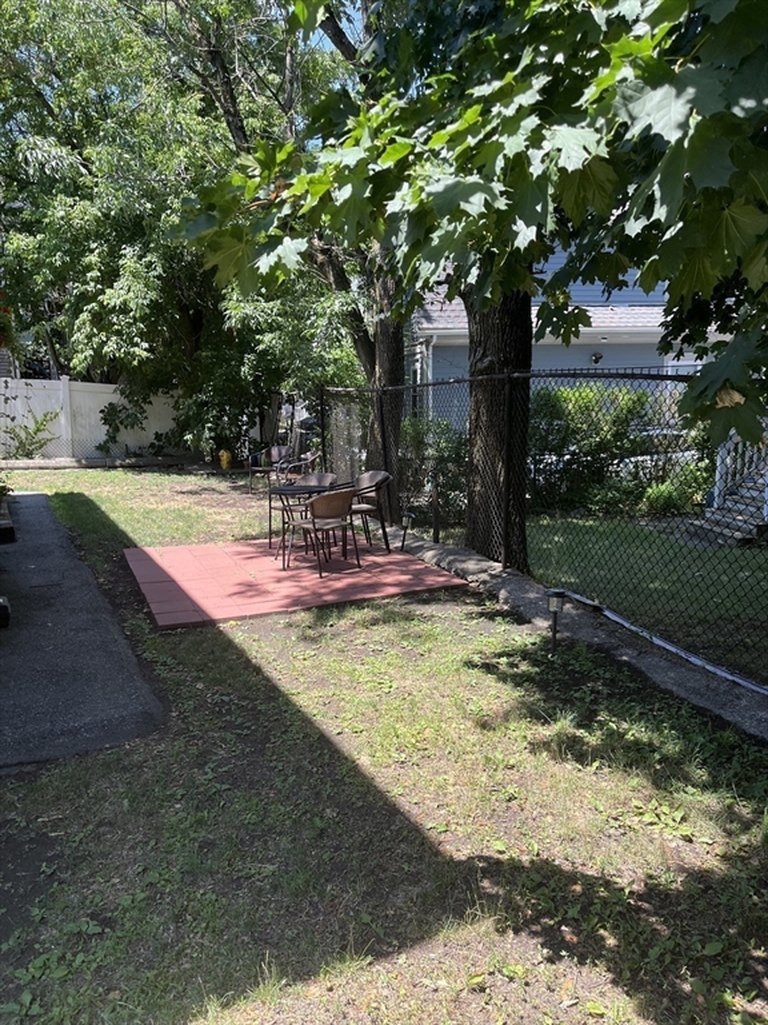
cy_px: 512
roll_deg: +0.3
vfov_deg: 67.3
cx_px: 384
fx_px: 769
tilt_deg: -10.3
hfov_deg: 53.1
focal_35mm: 26
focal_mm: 5.1
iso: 50
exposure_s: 1/631
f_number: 1.6
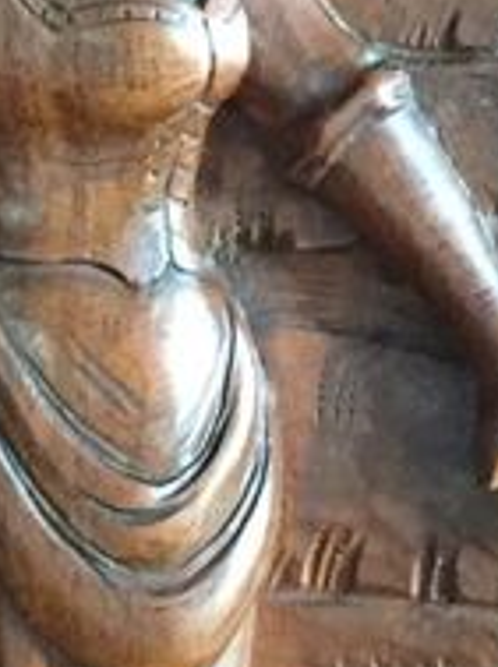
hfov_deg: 7.2
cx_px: 226
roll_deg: +1.4
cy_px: 79
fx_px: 3946
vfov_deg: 9.6
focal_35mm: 205
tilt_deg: -6.8
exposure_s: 1/17
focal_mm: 4.15
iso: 500
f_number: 2.2
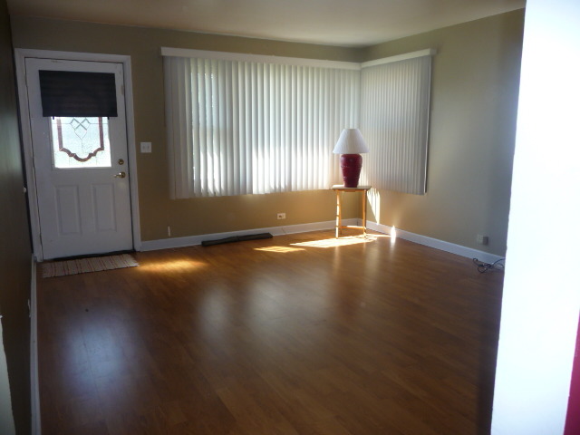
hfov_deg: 63.4
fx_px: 469
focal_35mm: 28
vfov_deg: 49.7
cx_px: 290
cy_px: 218
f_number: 3.3
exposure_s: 1/80
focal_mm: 4.7
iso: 100
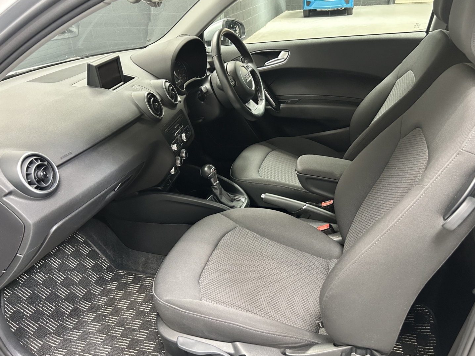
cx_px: 259
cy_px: 191
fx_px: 398
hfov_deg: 61.5
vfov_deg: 48.2
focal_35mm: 29
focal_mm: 5.7
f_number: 1.5
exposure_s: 1/50
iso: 320
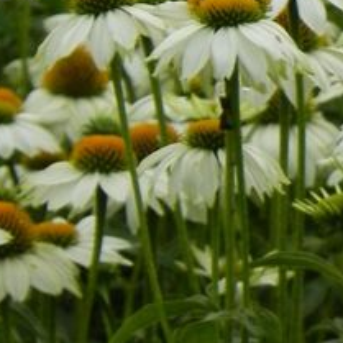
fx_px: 9349
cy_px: 54
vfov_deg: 2.1
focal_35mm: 834
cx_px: 469
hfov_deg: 2.1
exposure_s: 1/80
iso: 160
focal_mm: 44
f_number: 5
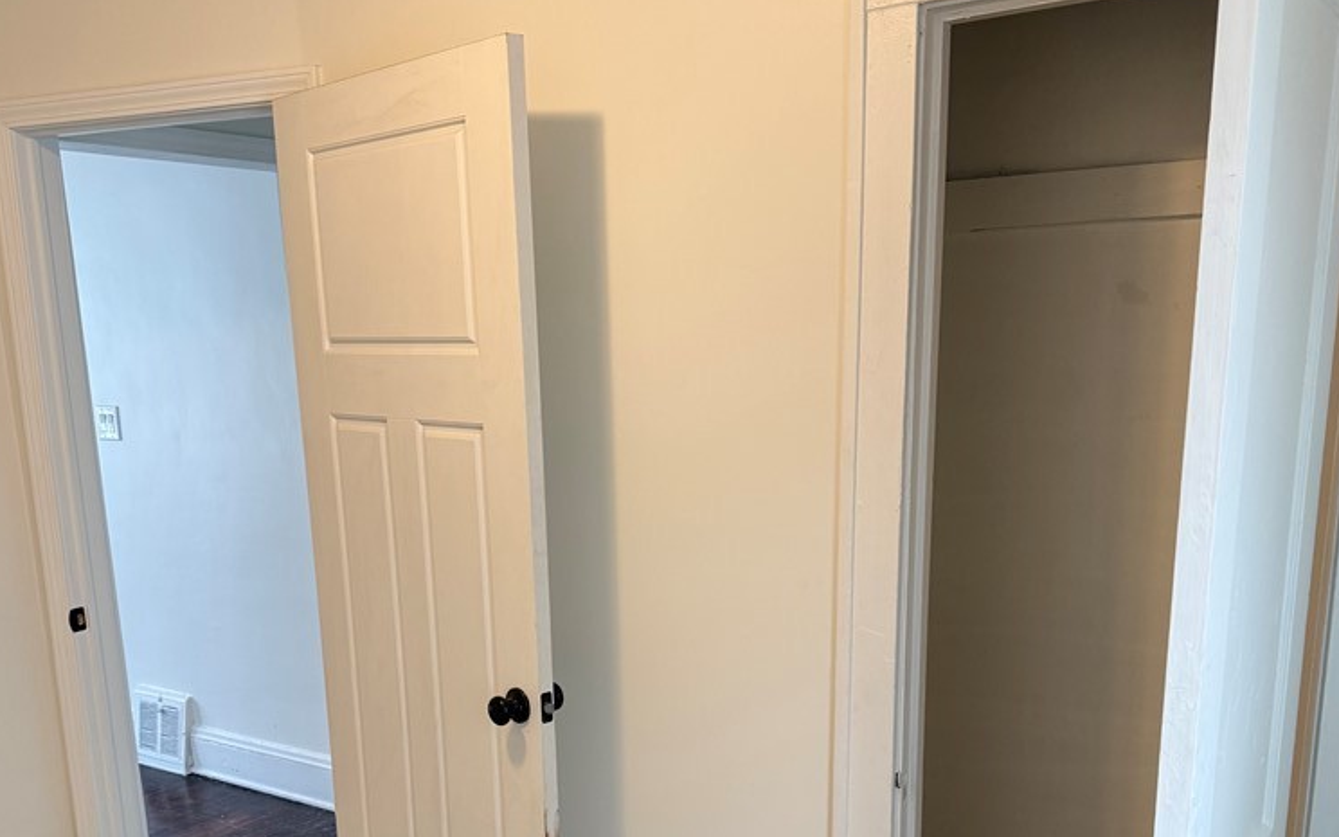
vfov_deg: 35.4
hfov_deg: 55.3
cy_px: 639
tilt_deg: -13.8
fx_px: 1277
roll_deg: +1.0
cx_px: 668
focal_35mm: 35
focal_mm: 6.76
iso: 160
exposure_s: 1/120
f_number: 1.78
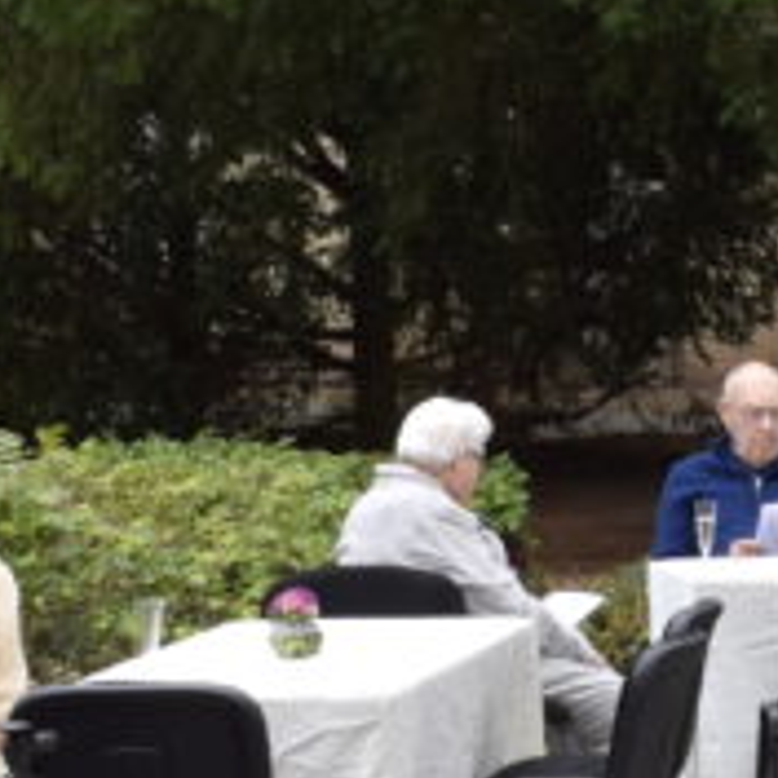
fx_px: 4526
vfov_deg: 9.8
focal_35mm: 178
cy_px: 639
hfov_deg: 9.8
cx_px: 650
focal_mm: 24
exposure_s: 1/200
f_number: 7.1
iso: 400
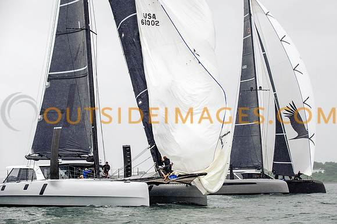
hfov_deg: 18.4
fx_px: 1041
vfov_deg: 12.3
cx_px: 179
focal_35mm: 111
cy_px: 105
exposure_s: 1/640
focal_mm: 100
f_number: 5
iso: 250
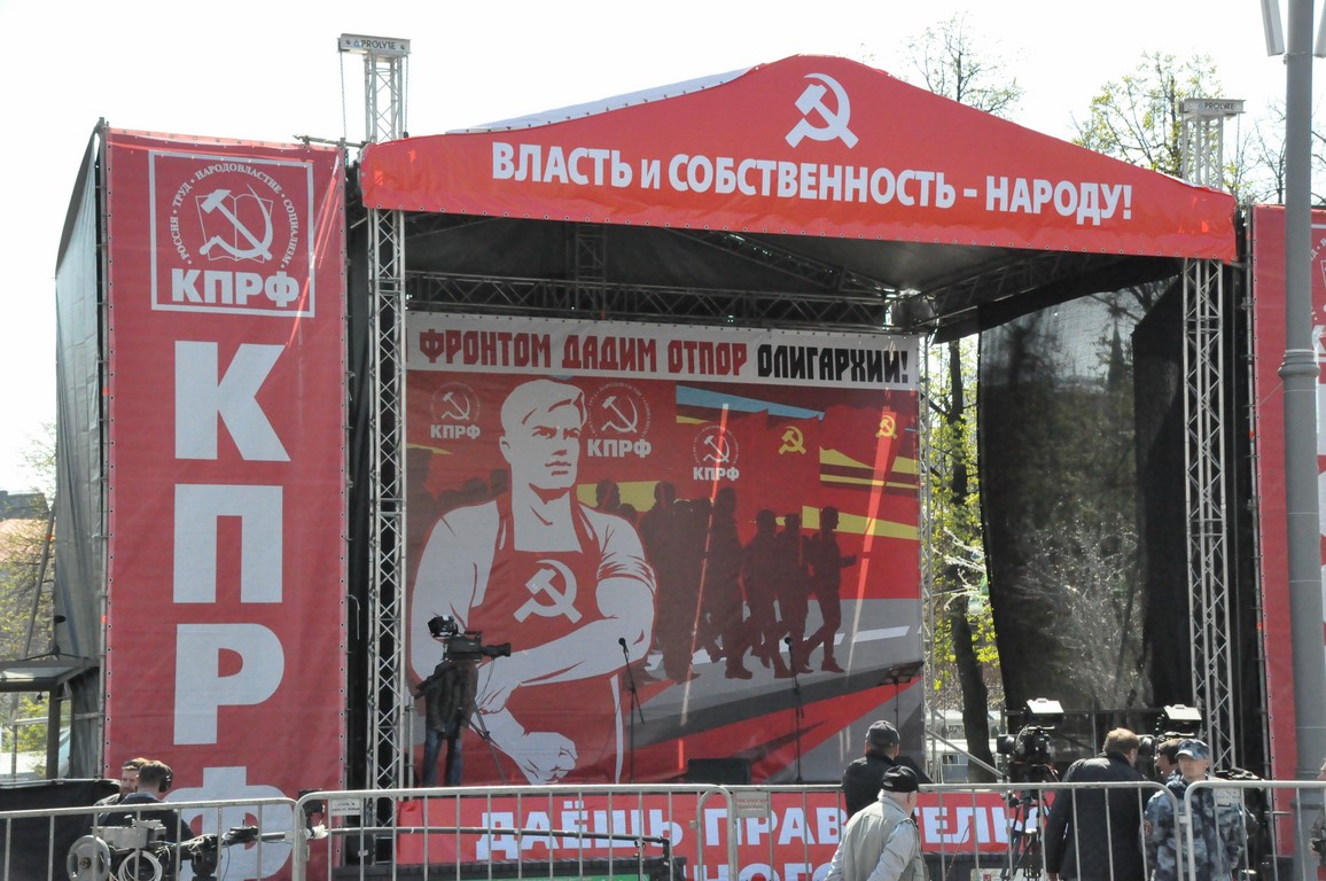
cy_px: 440
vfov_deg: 17.5
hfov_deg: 26.0
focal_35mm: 78
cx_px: 663
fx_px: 2870
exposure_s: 1/4000
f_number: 10
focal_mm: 52
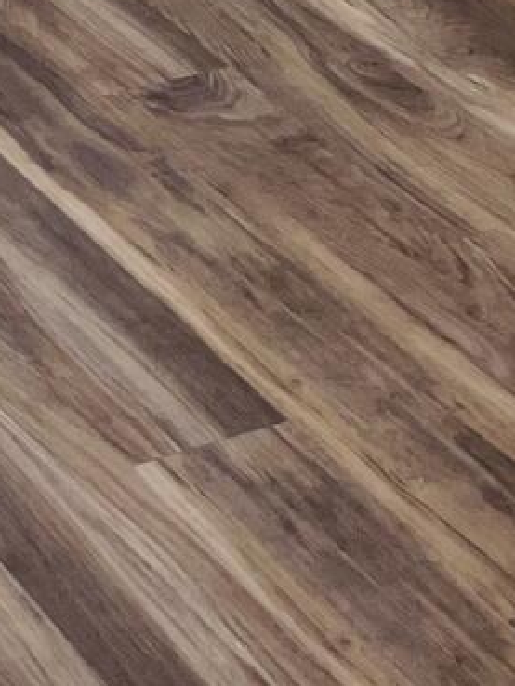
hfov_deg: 10.2
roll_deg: -0.5
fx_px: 2795
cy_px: -842
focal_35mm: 141
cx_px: -247
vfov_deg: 11.9
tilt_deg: -7.3
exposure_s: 1/120
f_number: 1.6
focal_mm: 4.2
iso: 50
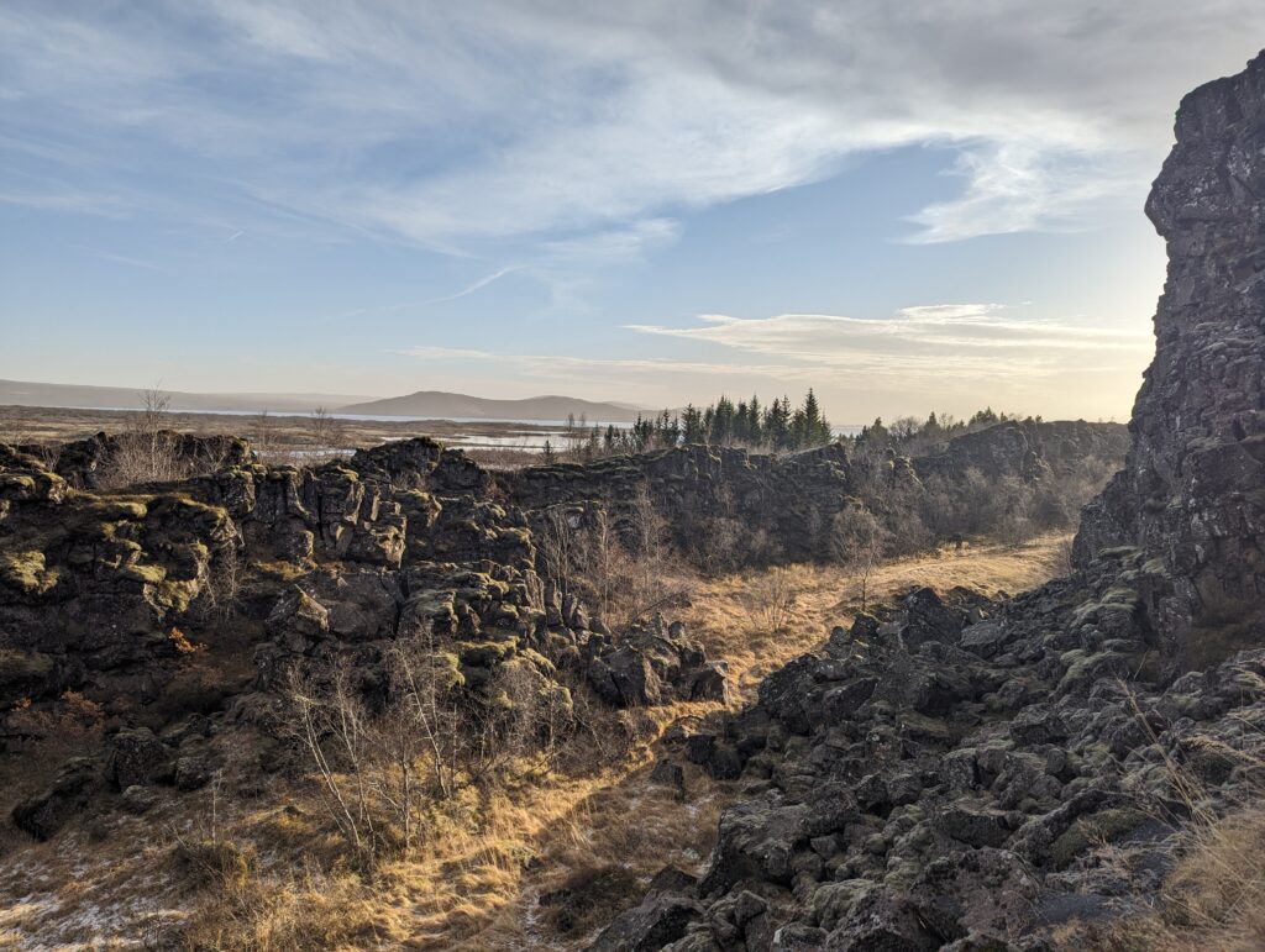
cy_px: 476
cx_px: 632
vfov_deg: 56.9
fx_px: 878
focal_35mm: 24
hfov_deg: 71.5
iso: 45
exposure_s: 1/2695
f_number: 1.85
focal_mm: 6.81
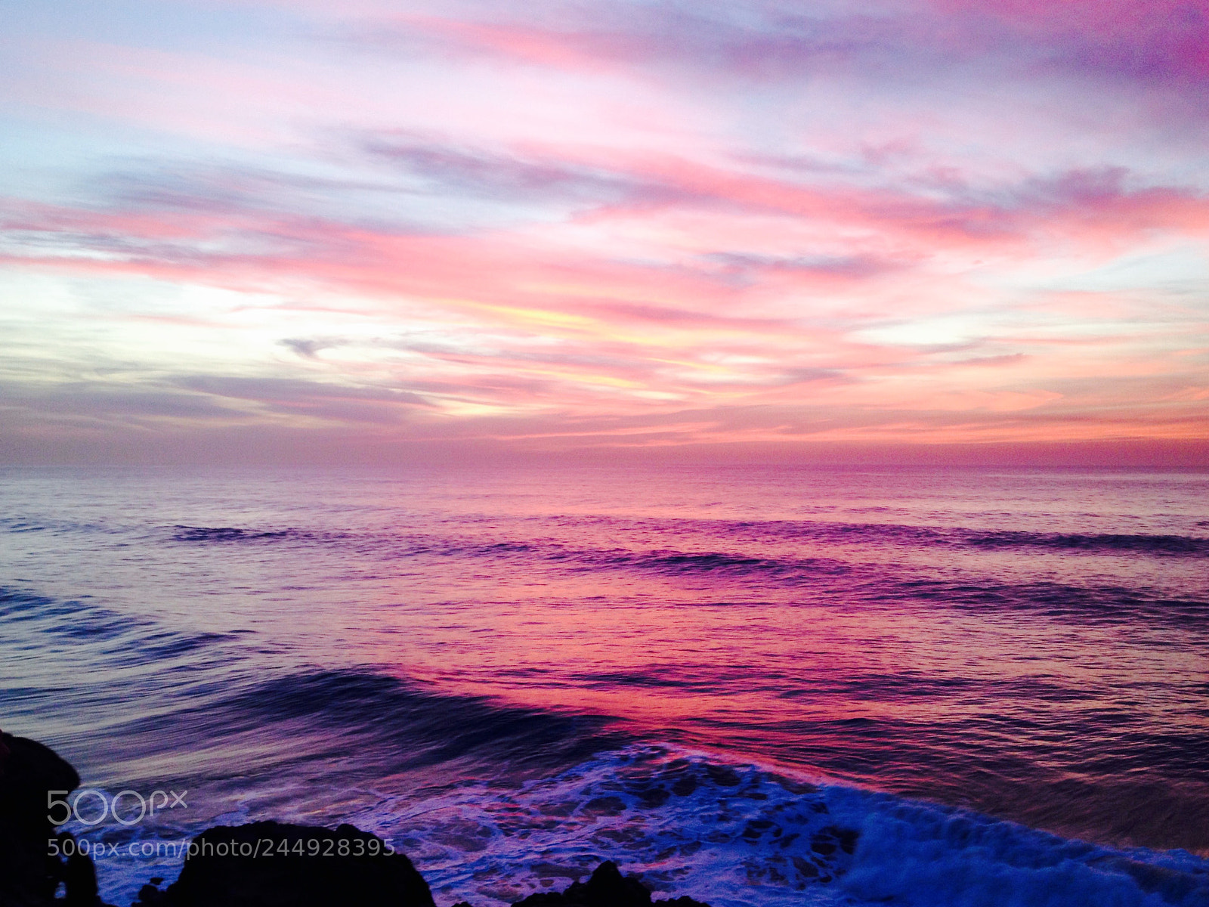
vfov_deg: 40.7
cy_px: 454
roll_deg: -0.1
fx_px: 1222
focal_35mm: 35
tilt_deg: +1.8
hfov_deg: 52.6
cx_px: 604
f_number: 2.4
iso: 50
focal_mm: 4.28
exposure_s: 1/24
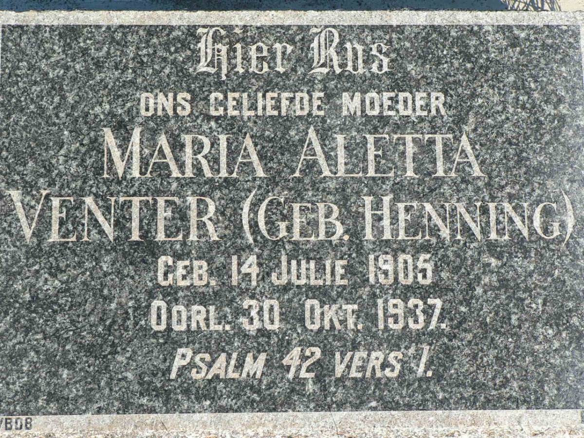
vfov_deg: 14.9
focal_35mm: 99
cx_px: 292
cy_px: 219
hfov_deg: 19.8
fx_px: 1670
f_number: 4
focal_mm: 16.5
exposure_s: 1/250
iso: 100
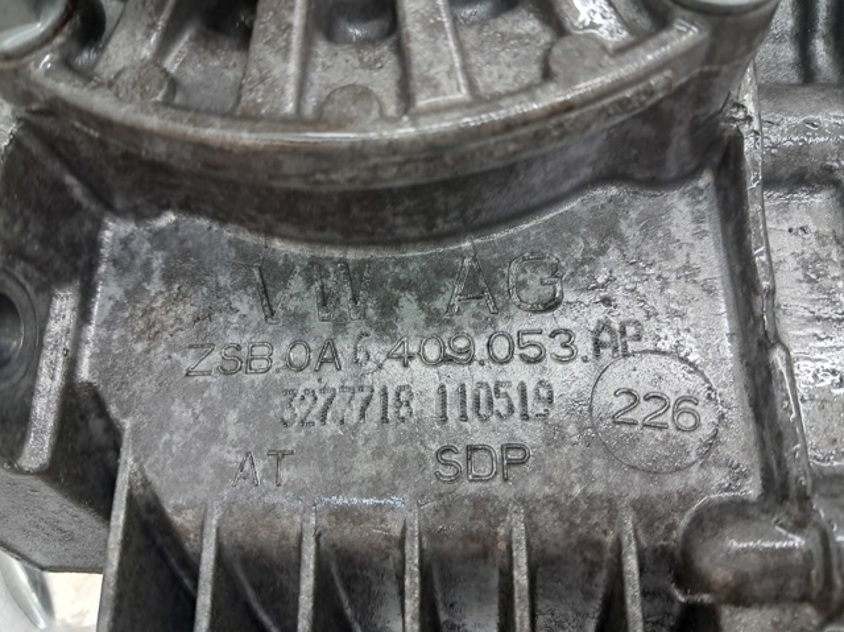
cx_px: 422
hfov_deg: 65.4
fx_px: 658
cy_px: 316
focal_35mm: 27
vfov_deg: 51.3
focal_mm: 4
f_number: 1.8
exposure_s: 1/60
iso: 200
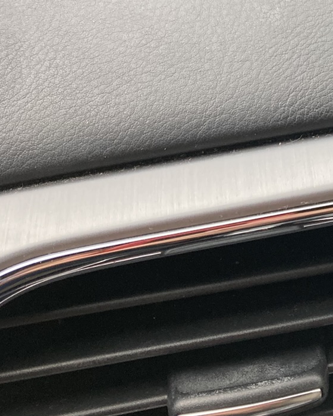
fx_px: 986
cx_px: 433
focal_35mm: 80
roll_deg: +3.3
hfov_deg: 17.9
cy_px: -42
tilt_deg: -23.1
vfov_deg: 22.5
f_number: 1.8
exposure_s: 1/121
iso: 64
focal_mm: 3.99
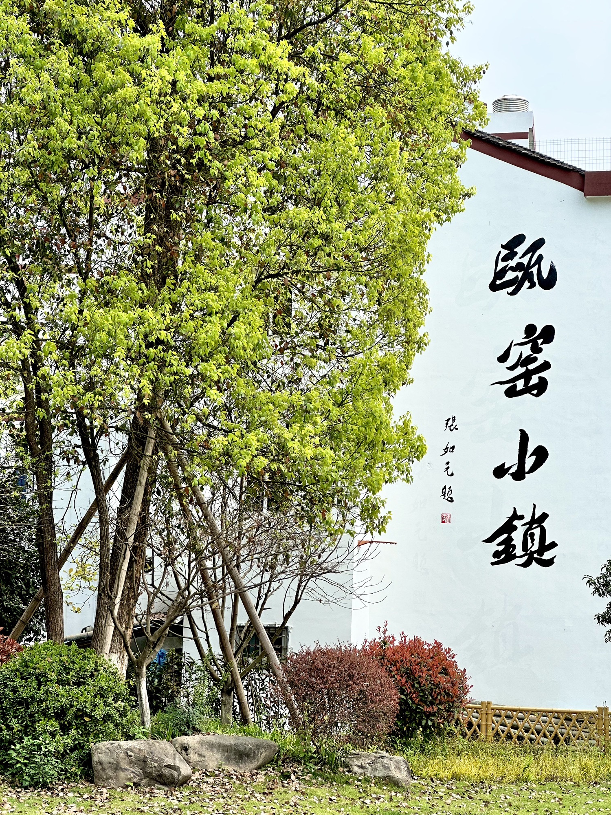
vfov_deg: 25.3
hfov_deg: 19.1
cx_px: 306
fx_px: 1812
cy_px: 408
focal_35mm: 77
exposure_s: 1/291
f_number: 2.8
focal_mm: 9
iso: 32
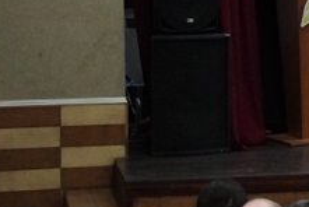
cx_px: 510
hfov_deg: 11.0
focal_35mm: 178
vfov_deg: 7.7
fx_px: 1527
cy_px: -4
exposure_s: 1/125
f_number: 4.5
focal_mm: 35
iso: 6400
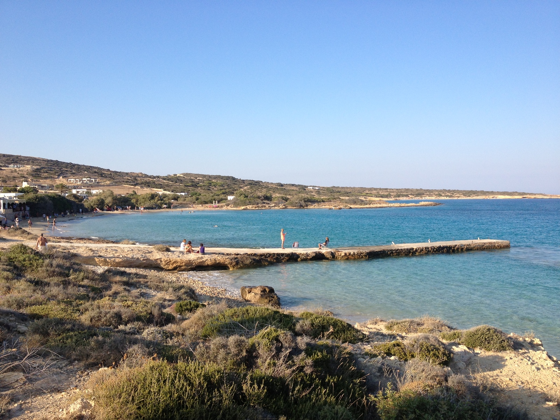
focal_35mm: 35
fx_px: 566
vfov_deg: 40.7
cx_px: 280
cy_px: 210
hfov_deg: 52.6
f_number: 2.4
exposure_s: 1/1022
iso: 50
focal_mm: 4.28
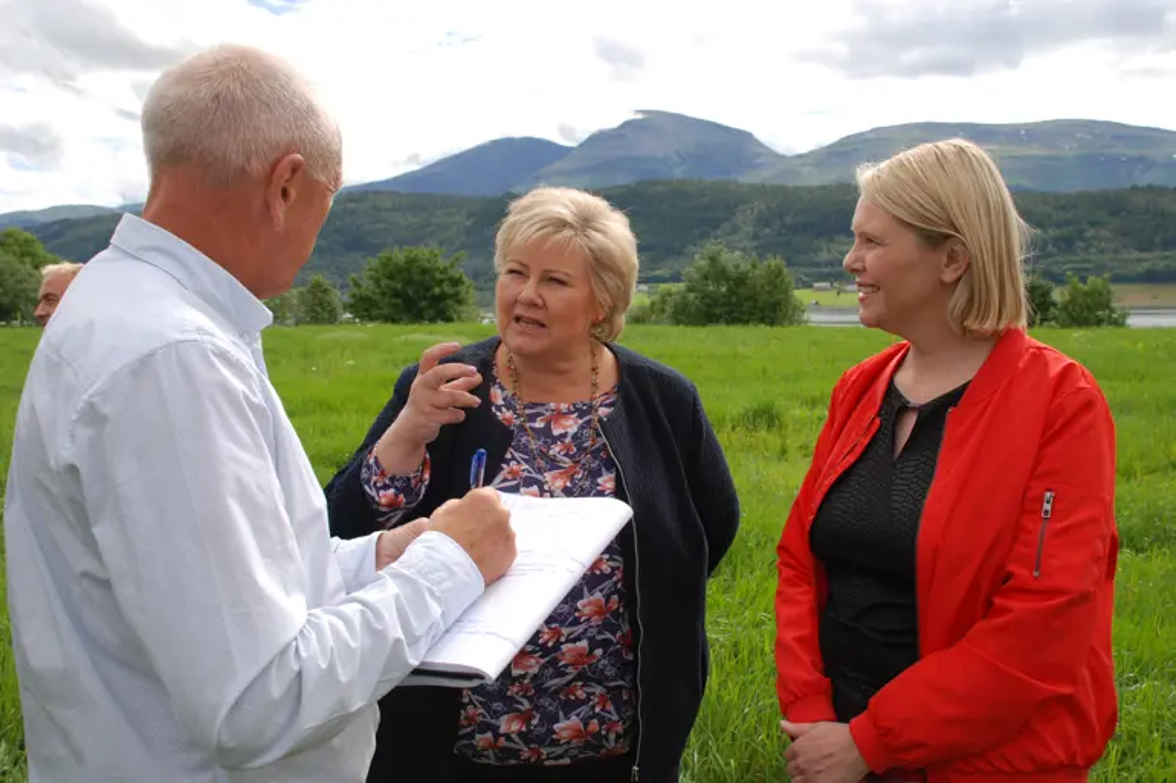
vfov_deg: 36.9
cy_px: 392
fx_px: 1176
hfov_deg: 53.1
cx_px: 588
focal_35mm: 36
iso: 100
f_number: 7.1
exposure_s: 1/200
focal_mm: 24
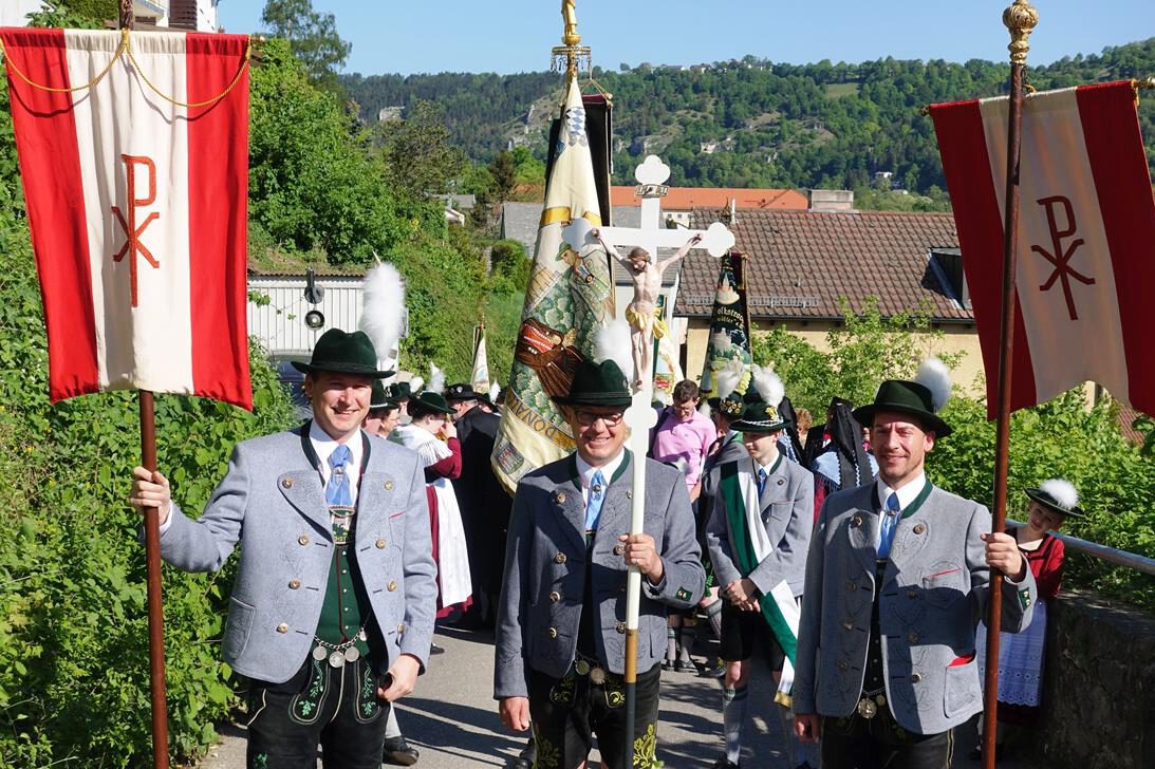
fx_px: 1668
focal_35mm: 52
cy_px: 384
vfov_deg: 26.0
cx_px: 578
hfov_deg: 38.2
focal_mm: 18.89
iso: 125
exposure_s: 1/500
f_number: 5.6
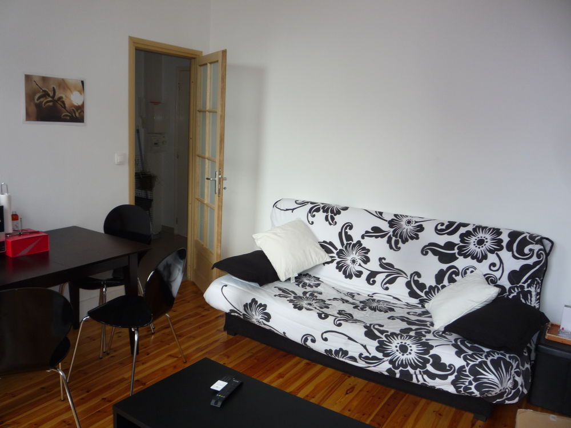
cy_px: 214
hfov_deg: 60.0
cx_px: 286
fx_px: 495
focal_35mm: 30
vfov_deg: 46.8
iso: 100
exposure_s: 1/30
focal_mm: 5.2
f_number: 3.3
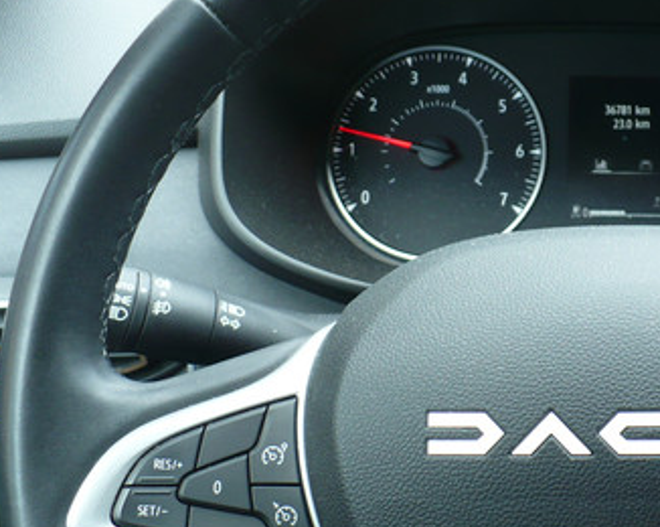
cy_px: 326
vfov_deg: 21.5
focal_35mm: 71
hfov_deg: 25.8
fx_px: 1385
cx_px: 617
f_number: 2.8
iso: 100
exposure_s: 1/30
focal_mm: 6.1
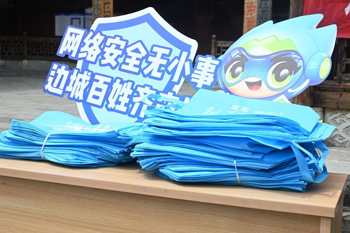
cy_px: 116
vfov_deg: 25.9
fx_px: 505
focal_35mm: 52
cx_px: 175
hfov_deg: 38.2
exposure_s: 1/160
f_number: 8
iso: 100
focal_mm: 52
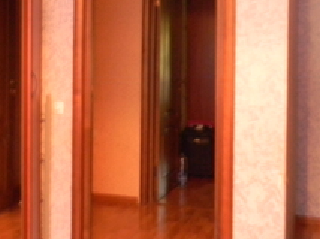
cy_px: 76
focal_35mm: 59
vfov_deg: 24.6
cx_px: 79
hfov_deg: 32.1
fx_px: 545
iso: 400
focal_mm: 5
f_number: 3.5
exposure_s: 1/2.2
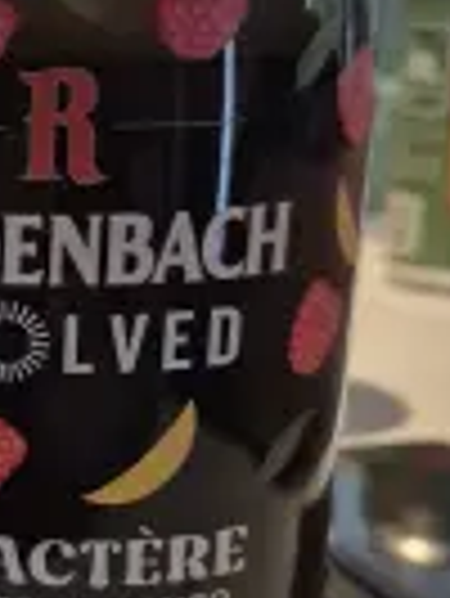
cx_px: -158
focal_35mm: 69
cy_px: 409
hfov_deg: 19.5
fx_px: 1194
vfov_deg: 27.9
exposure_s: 1/60
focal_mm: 5.4
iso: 1600
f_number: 1.8
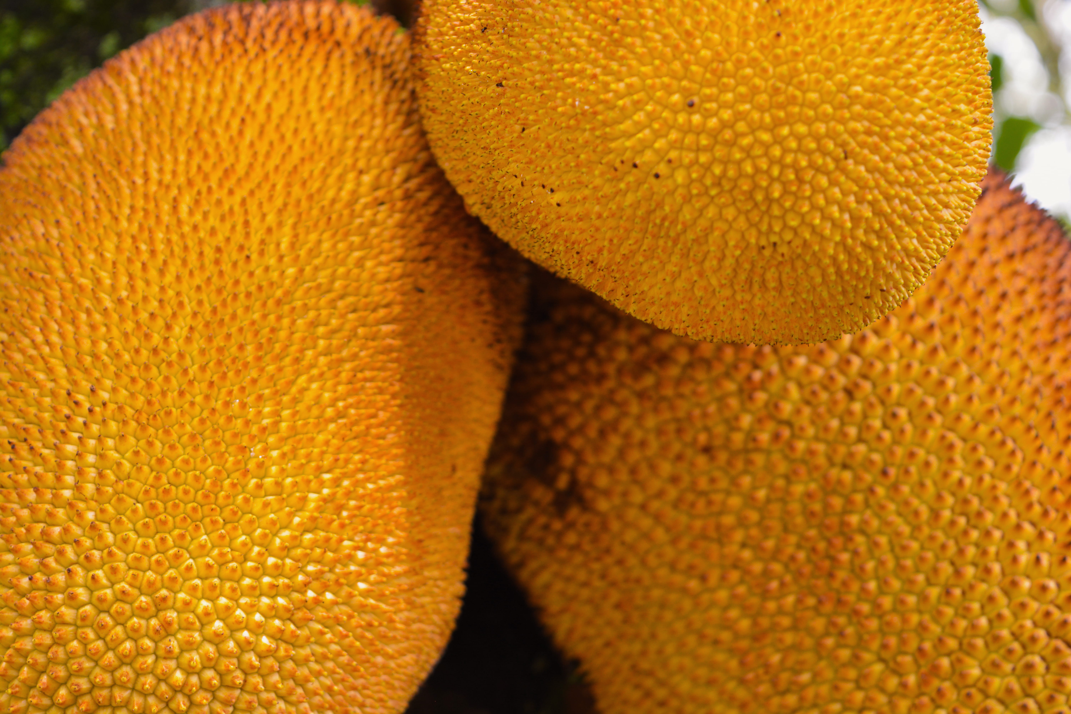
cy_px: 357
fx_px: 2320
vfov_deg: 17.5
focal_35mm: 78
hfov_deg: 26.0
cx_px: 536
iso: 250
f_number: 5.6
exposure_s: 1/80
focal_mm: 52
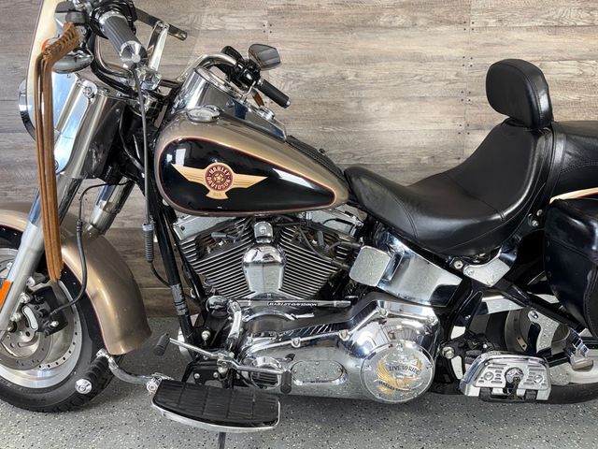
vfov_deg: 56.8
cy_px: 224
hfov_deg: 71.6
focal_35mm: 24
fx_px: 415
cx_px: 299
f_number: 1.78
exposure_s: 1/27
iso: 64
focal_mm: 6.76
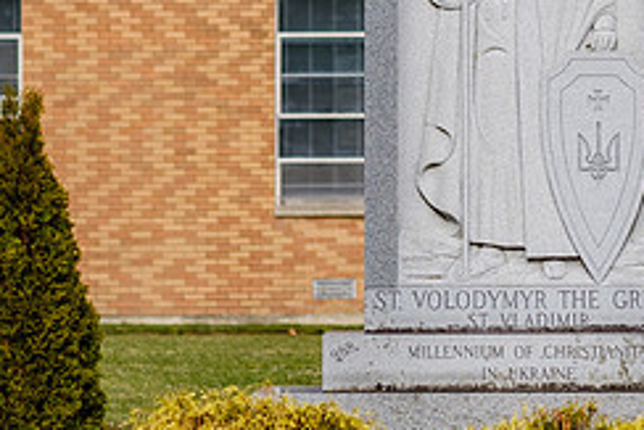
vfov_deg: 6.6
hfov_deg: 9.9
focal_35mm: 208
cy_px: 71
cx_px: 511
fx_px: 3723
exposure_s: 1/3000
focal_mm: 56
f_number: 2
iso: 160
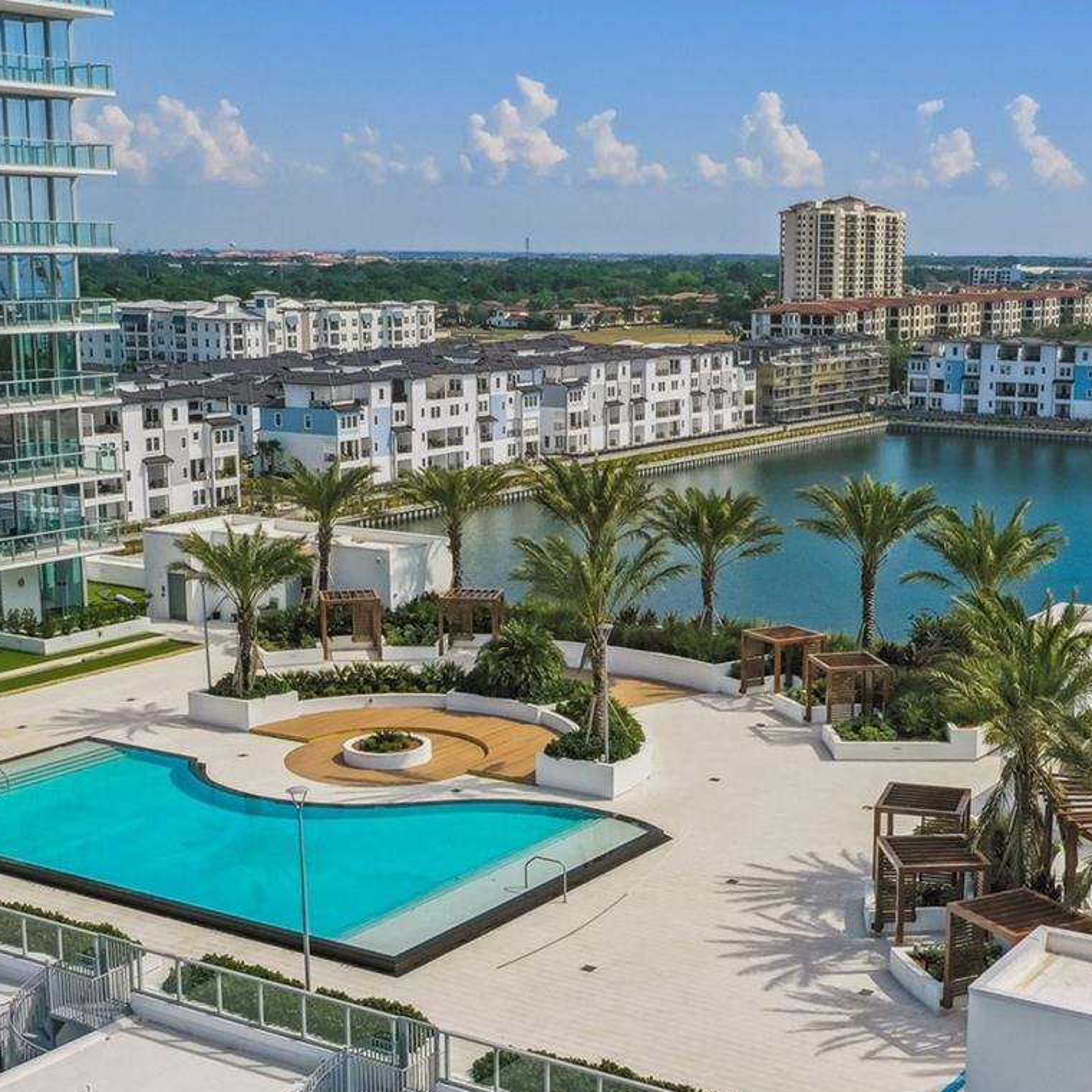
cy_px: 660
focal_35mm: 50
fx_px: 1785
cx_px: 672
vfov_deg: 33.9
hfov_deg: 33.9
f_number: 8
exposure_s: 1/1250
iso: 100
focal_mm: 10.3
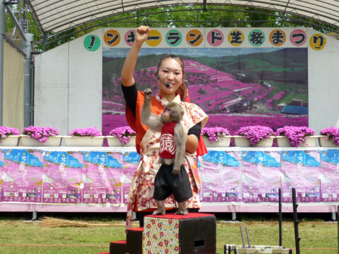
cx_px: 170
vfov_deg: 23.7
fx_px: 607
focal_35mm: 62
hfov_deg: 31.2
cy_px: 127
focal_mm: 10.2
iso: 100
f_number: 3.7
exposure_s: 1/400
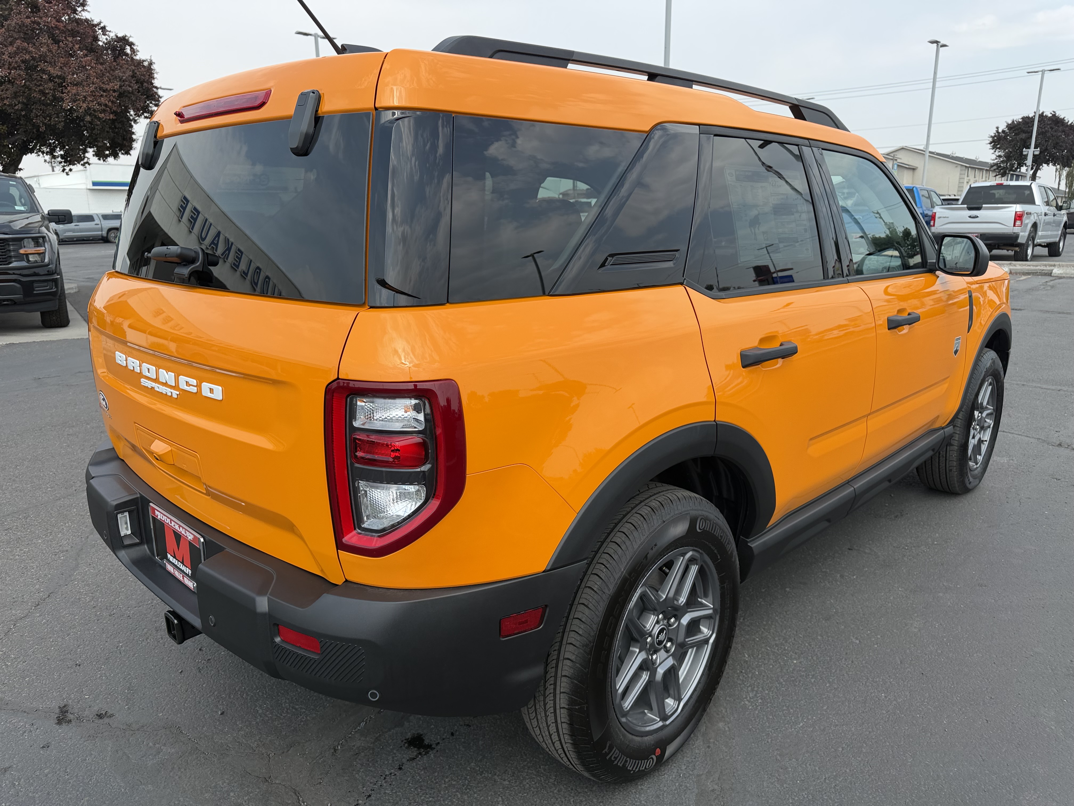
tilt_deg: -13.9
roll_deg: +0.5
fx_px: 745
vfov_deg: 56.8
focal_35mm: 24
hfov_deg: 71.6
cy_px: 403
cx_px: 537
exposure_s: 1/2801
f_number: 1.78
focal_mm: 6.76
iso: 80
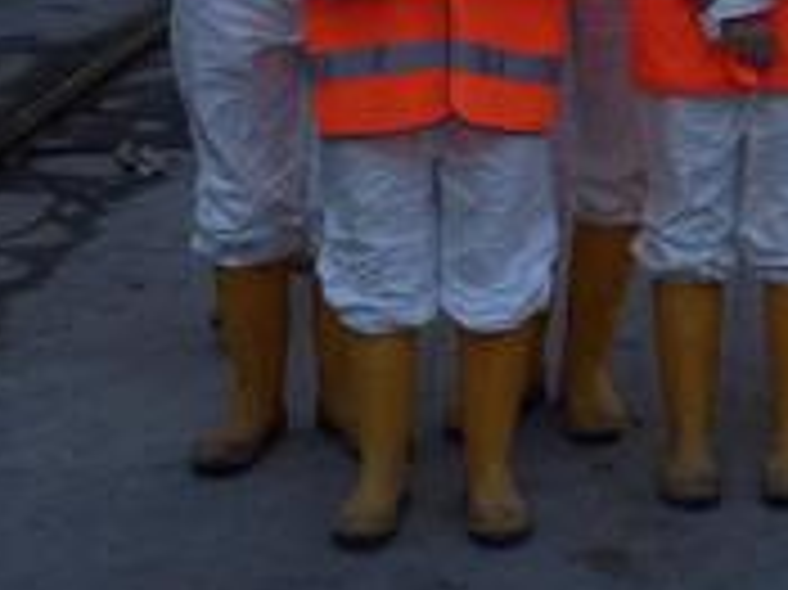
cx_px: 883
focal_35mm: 113
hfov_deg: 16.8
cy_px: -144
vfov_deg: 12.7
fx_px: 2571
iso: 50
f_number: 2.4
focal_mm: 4.12
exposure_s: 1/695
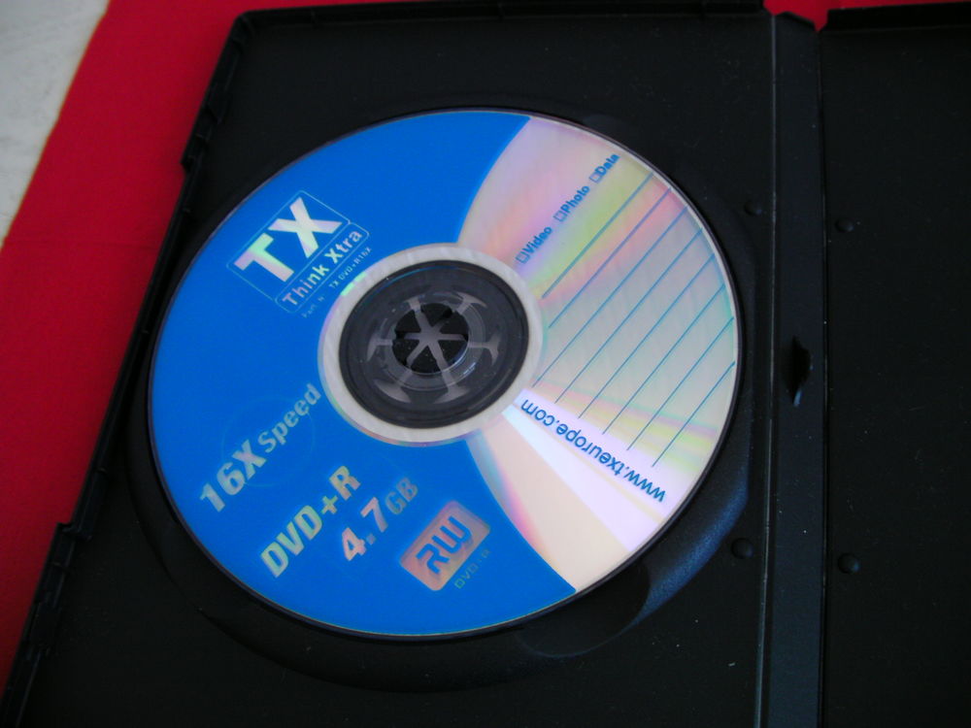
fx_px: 1066
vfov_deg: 37.7
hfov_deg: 49.0
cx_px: 486
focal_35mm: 38
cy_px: 364
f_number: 3.5
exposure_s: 1/30
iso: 104
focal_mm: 6.3
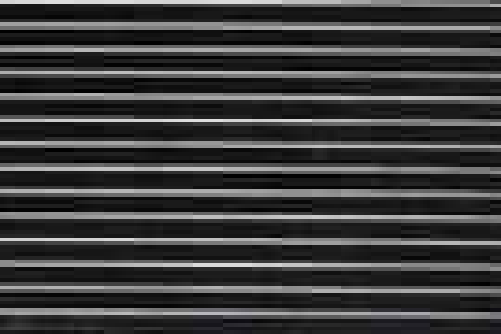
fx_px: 2313
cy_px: -256
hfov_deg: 12.0
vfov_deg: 8.0
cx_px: -178
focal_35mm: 166
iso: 320
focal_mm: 25
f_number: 4.2
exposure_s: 1/40
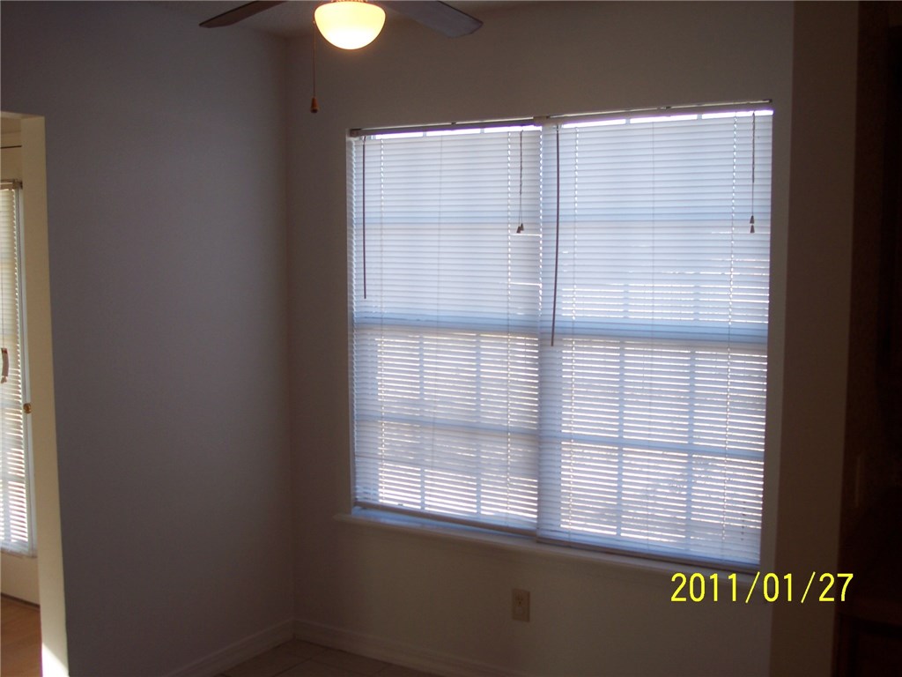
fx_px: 1016
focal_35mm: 39
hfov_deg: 47.9
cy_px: 338
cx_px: 451
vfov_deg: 36.8
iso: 100
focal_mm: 8
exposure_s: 1/90
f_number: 3.4
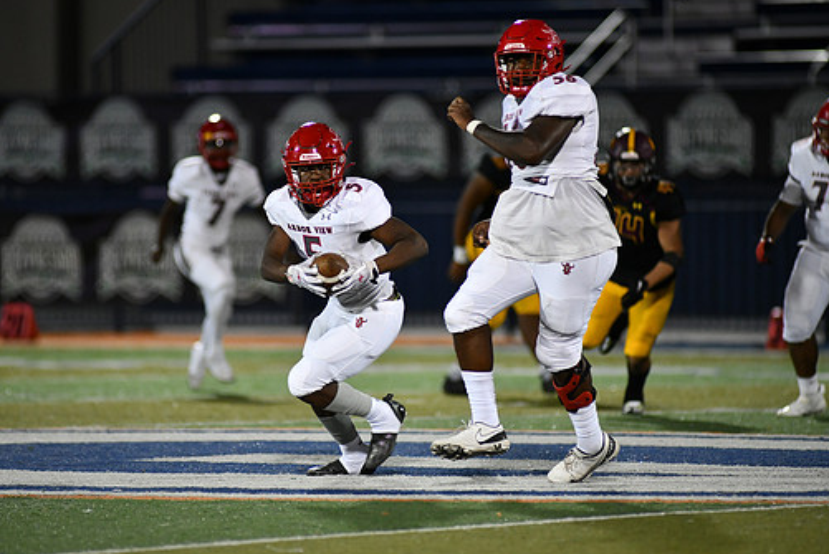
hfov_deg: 5.9
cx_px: 374
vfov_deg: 4.0
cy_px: 277
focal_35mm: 347
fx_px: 7997
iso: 2000
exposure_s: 1/1000
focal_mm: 300
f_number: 2.8
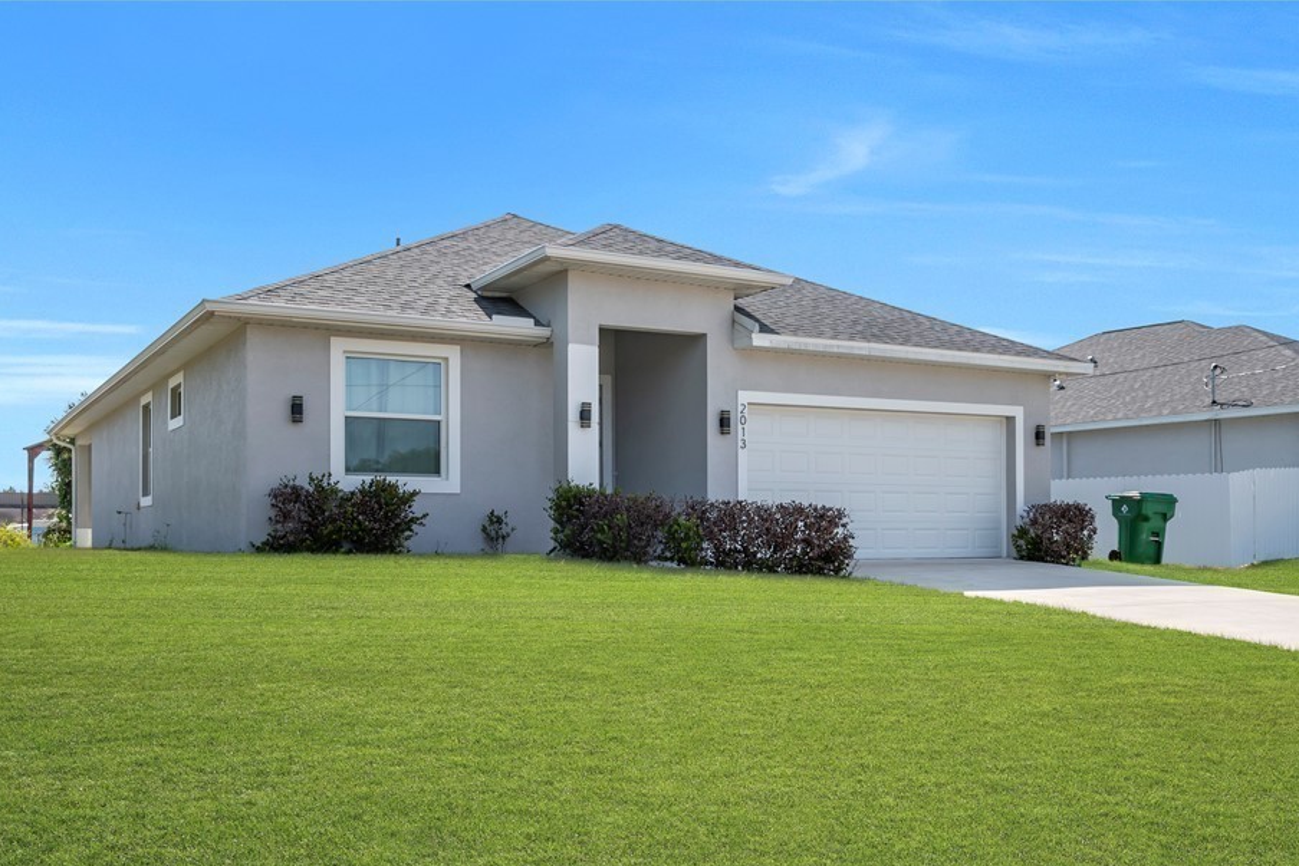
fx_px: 1299
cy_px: 518
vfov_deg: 36.8
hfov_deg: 53.1
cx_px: 630
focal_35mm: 36
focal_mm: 20
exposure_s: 1/320
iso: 100
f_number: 8
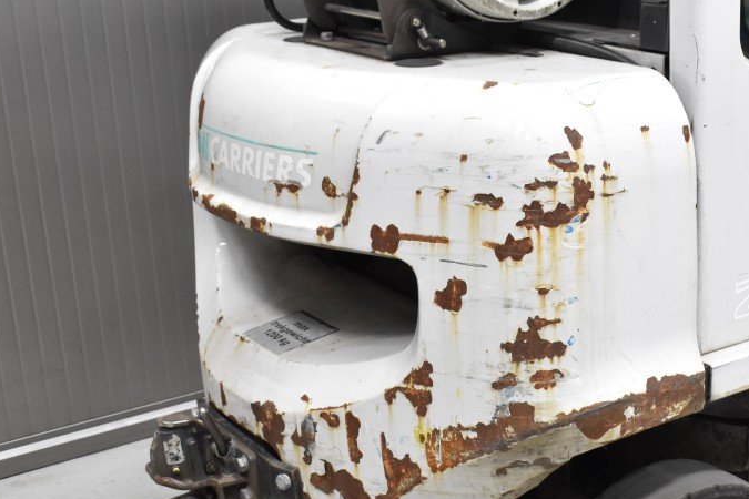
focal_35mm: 64
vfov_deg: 21.1
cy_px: 353
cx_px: 561
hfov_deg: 30.9
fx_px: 1331
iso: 1600
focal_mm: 24
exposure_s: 1/50
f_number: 4.5
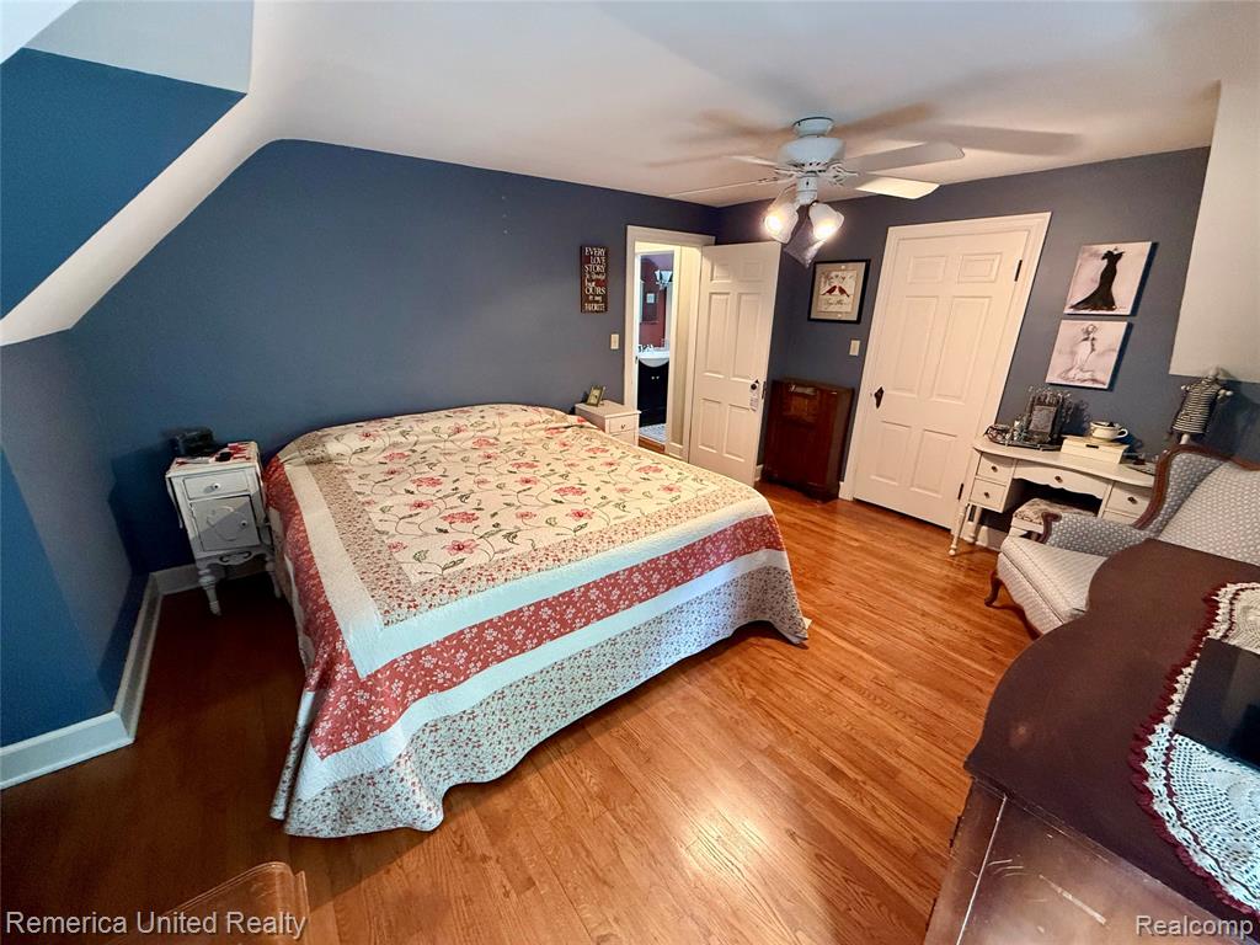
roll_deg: -1.0
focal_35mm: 14
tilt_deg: -19.5
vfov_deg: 85.7
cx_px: 630
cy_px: 472
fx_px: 510
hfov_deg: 102.1
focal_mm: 2.22
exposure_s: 1/60
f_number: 2.2
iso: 500
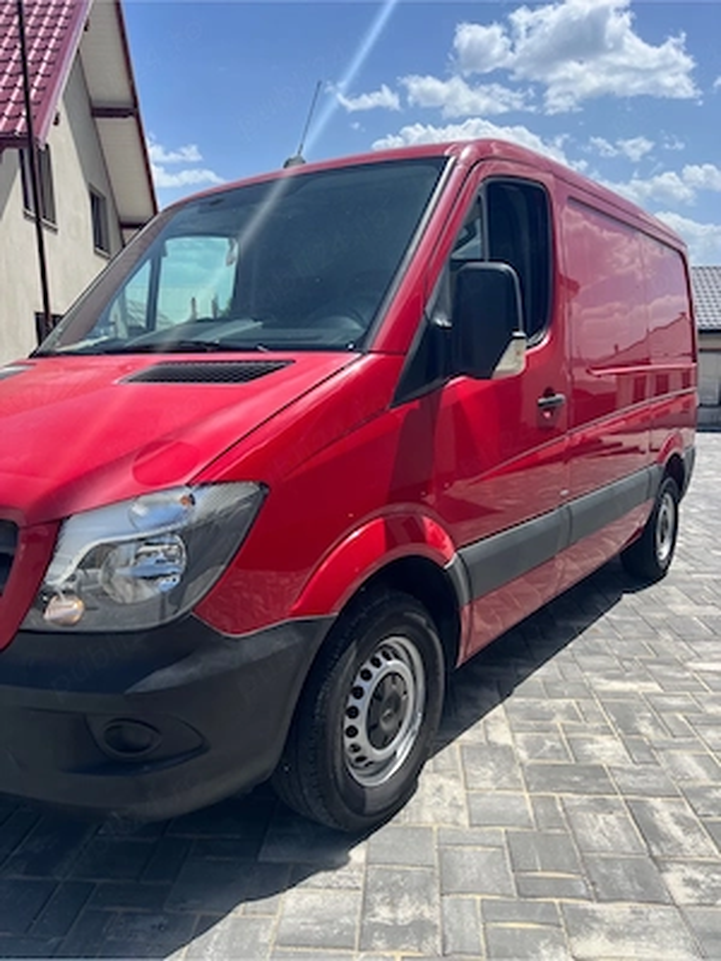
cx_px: 360
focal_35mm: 26
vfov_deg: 67.3
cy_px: 480
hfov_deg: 53.1
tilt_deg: -11.7
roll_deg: -1.0
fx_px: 722
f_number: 1.5
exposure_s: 1/3257
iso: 50
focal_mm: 5.7
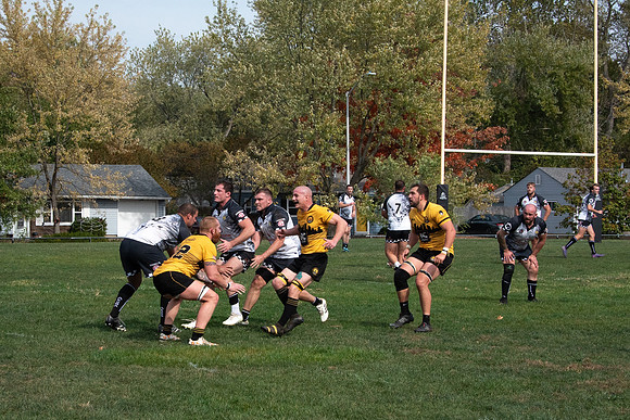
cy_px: 224
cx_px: 233
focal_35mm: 107
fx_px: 1882
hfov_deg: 19.0
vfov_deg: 12.7
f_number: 11
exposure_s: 1/2000
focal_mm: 56
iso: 400
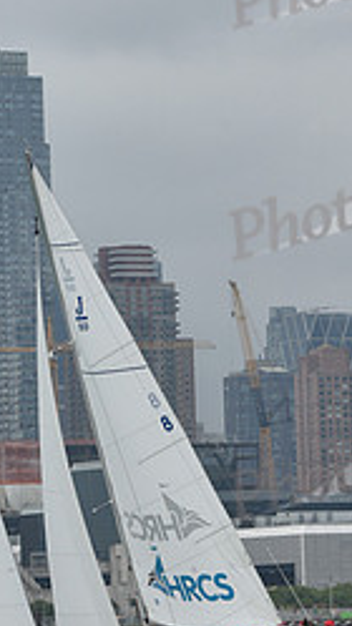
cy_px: 362
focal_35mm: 293
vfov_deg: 7.4
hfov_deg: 4.1
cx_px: 99
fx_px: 4863
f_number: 9
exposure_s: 1/800
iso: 400
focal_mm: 120
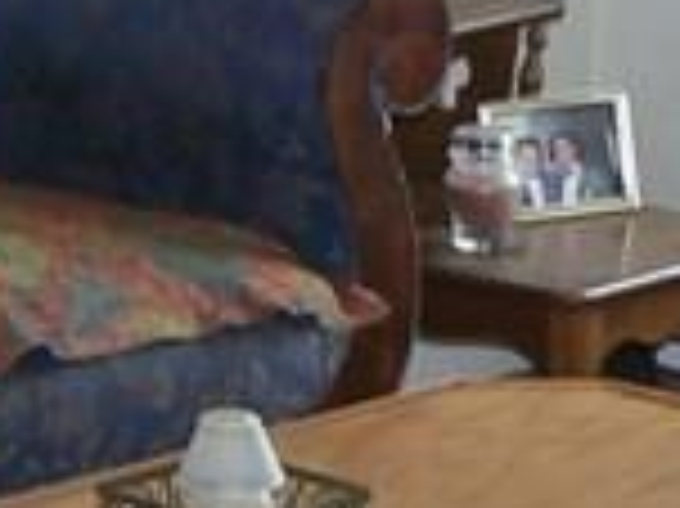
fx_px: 4789
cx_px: -712
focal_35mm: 244
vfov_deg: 6.1
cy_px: -40
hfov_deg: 7.8
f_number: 2.8
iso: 125
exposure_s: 1/30
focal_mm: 6
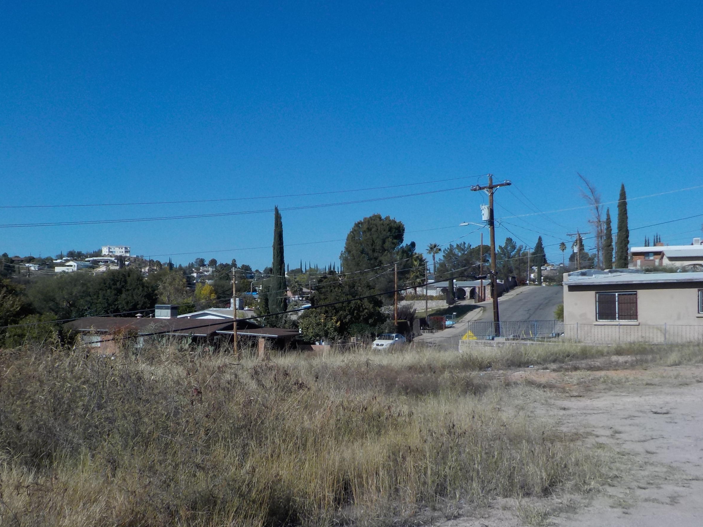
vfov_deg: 37.5
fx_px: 772
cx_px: 296
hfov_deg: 48.8
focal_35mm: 38
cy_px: 322
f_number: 3.3
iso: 125
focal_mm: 4.1
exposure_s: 1/2000
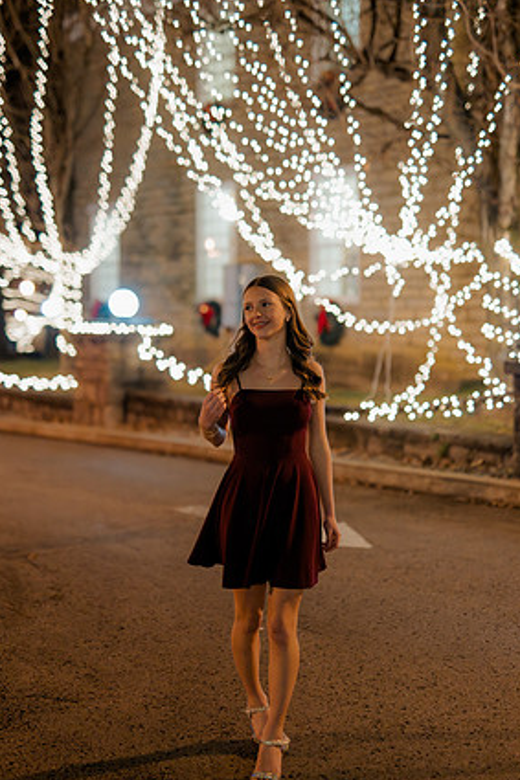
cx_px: 259
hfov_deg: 25.5
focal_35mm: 53
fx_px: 1149
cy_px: 389
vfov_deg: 37.5
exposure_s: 1/200
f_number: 1.4
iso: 2500
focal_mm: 50
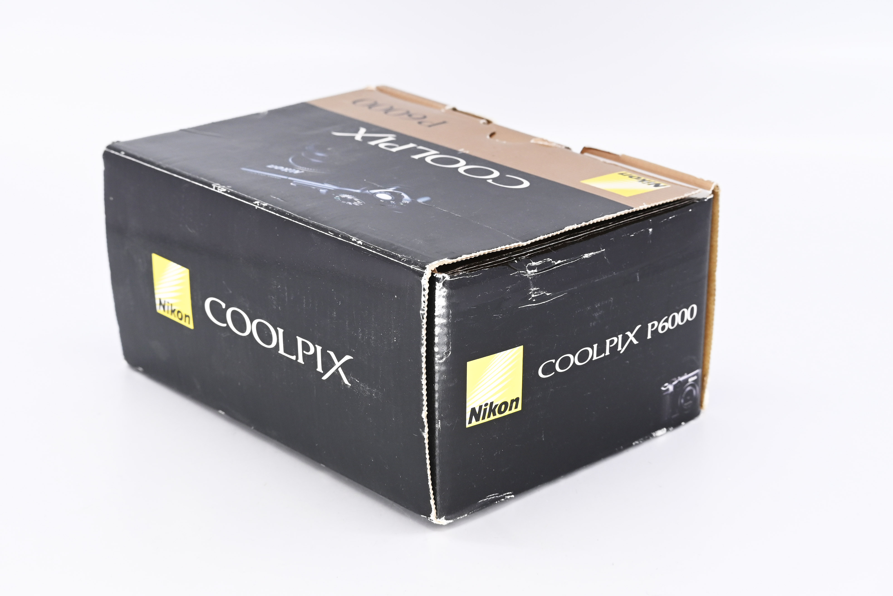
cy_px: 298
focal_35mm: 75
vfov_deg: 18.2
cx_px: 446
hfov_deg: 27.0
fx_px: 1860
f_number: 9
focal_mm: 50
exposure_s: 1/125
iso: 500
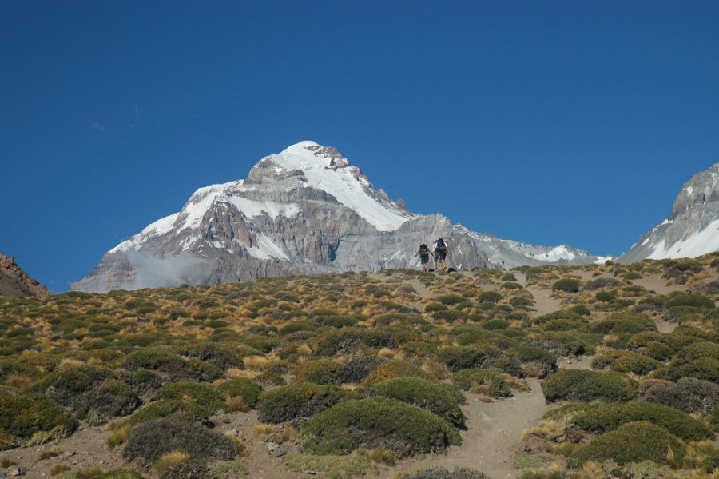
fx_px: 1557
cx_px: 360
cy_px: 240
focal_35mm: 78
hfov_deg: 26.0
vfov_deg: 17.5
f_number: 9.5
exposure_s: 1/180
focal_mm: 52
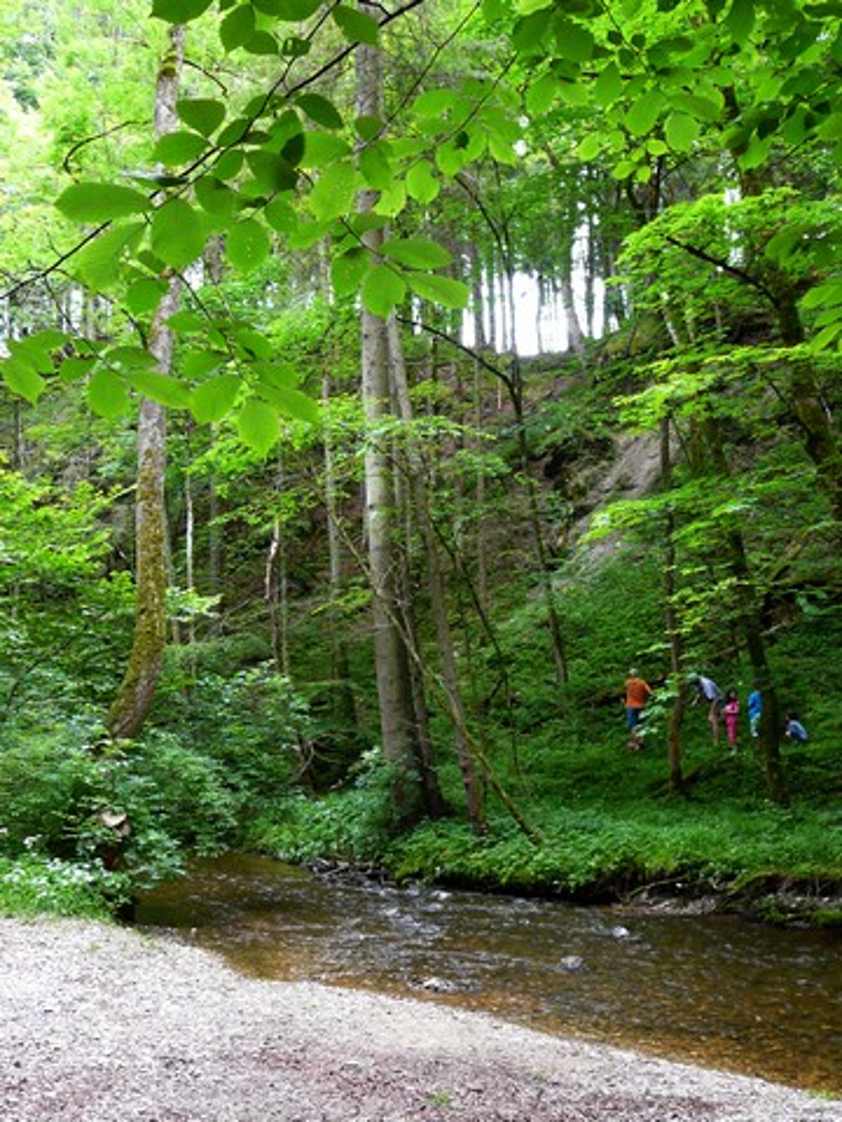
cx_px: 421
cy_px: 561
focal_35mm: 38
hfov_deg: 37.7
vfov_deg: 49.0
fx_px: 1232
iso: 160
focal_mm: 4.9
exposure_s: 1/30
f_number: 2.8
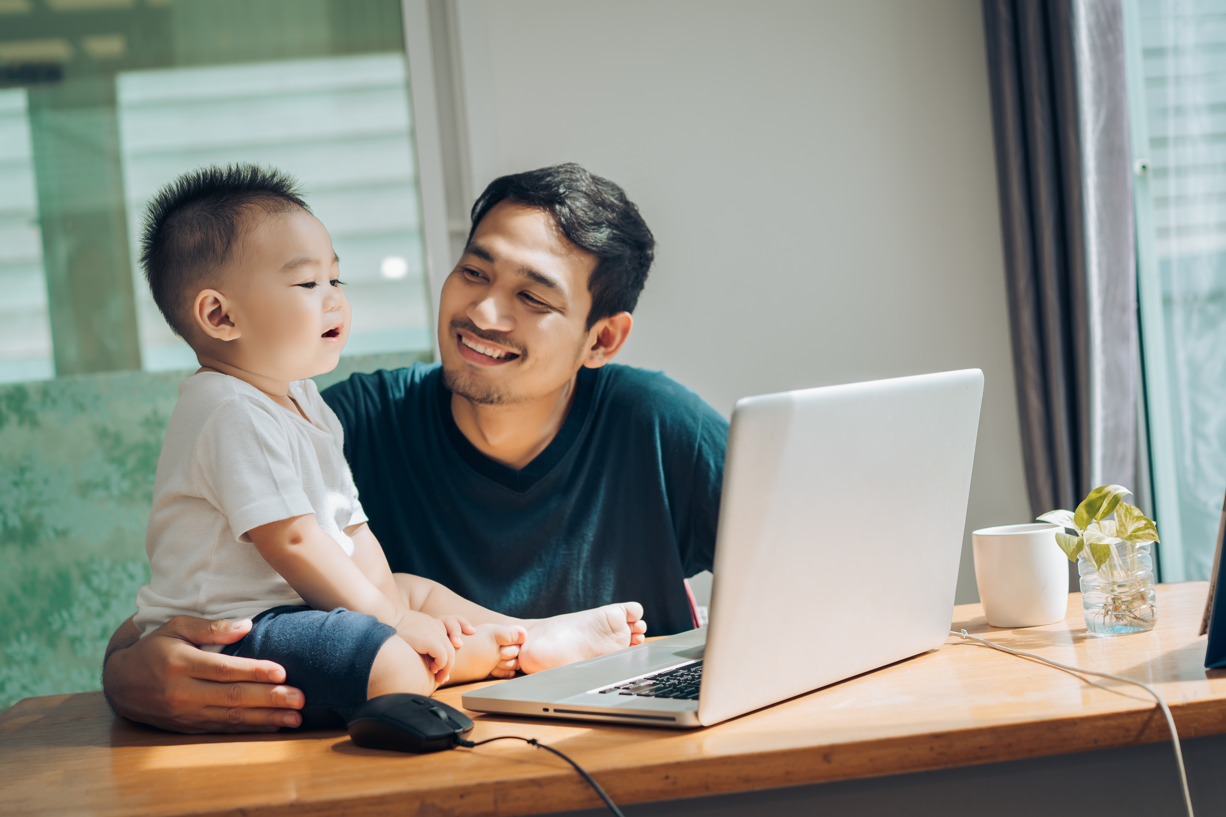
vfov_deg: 24.6
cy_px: 408
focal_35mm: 55
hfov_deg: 36.2
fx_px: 1873
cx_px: 613
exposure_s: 1/200
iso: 100
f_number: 3.2
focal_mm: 55
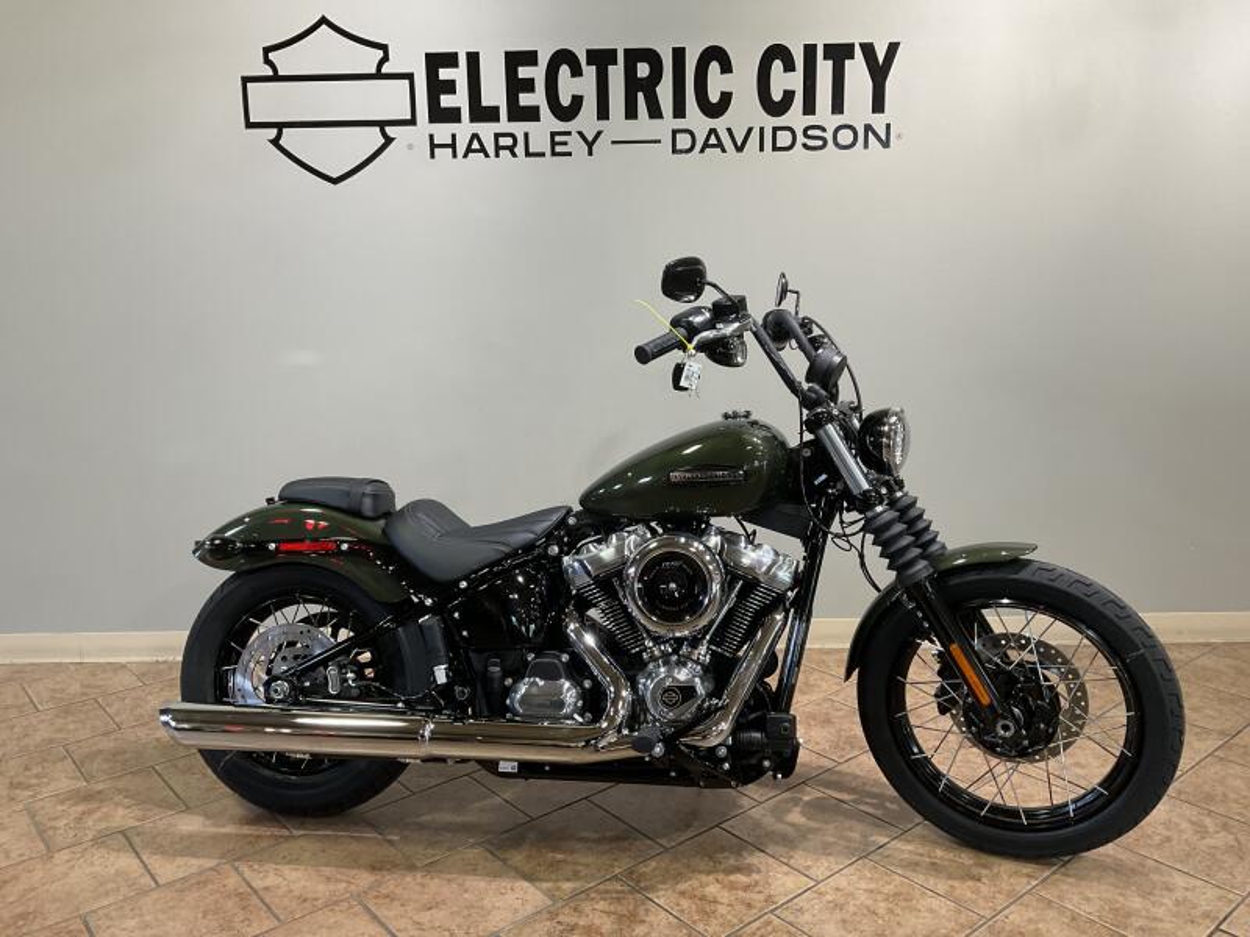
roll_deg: +1.1
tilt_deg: -11.8
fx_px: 1047
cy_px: 468
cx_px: 625
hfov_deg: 61.7
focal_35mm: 29
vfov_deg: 48.2
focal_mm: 3
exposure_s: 1/60
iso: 64
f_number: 1.8
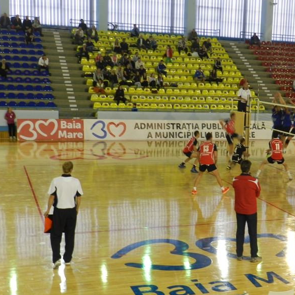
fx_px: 569
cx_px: 237
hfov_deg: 28.4
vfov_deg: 29.0
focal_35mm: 59
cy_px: 176
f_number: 4
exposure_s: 1/30
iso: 180
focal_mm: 6.7
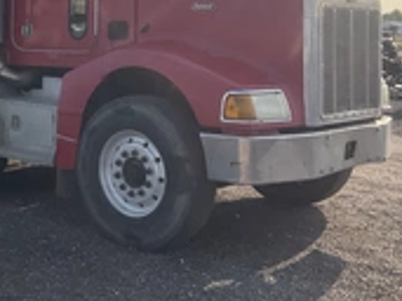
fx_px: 789
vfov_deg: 21.1
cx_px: 61
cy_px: 24
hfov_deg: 27.8
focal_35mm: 68
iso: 25
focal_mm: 3
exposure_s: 1/2801
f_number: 1.8
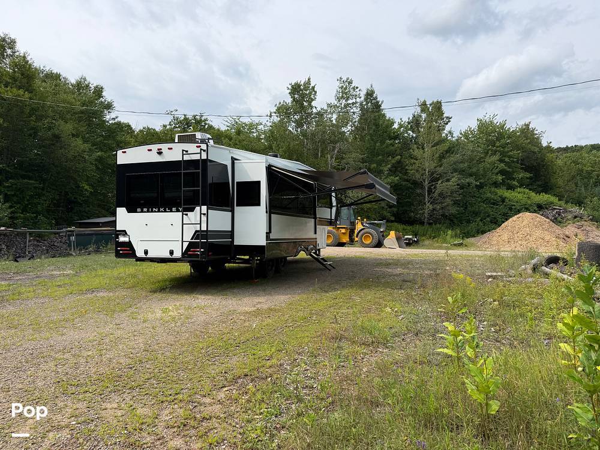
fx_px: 416
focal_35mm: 24
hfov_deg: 71.6
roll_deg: -0.6
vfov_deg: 56.8
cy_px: 225
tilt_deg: +0.0
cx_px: 300
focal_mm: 6.76
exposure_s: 1/3759
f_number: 1.78
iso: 80
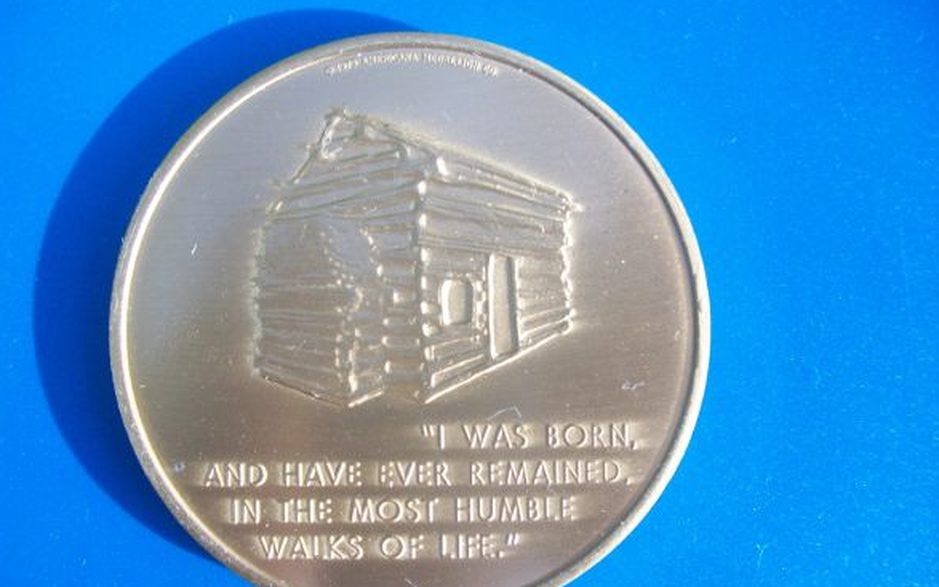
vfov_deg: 32.7
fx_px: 998
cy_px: 339
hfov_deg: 50.4
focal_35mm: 39
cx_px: 464
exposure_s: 1/160
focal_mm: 6
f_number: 2.7
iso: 80
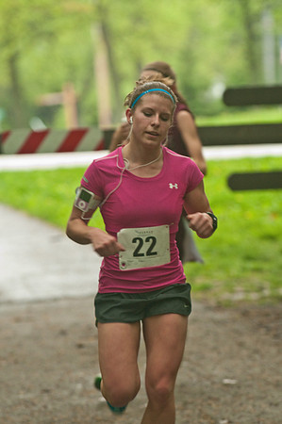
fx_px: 3533
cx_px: 141
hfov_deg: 4.6
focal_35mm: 300
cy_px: 212
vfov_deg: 6.9
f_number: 4.5
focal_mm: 200
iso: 1600
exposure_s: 1/125
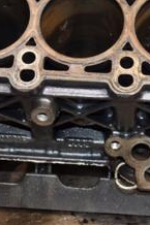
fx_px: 570
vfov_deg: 22.3
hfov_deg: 14.9
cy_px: 73
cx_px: 117
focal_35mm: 91
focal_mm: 22
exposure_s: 1/60
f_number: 5
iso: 800
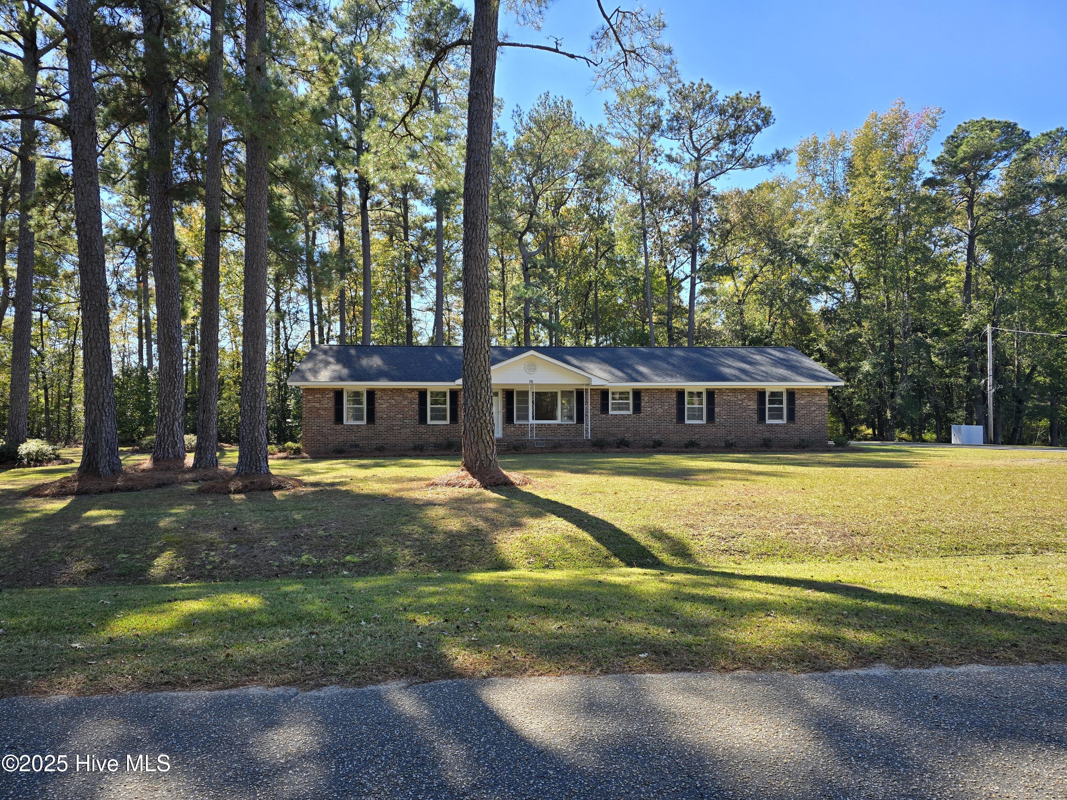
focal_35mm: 23
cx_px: 534
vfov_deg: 58.9
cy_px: 400
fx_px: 709
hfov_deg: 73.9
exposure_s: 1/333
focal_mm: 6.3
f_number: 1.7
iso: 12
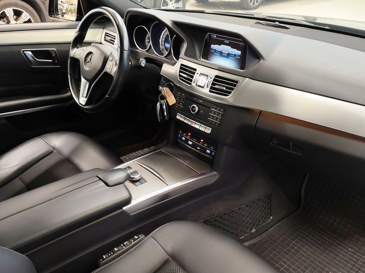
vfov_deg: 44.2
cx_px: 182
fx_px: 337
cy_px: 136
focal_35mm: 32
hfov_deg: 56.8
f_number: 1.9
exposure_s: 1/50
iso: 1000
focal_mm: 6.12
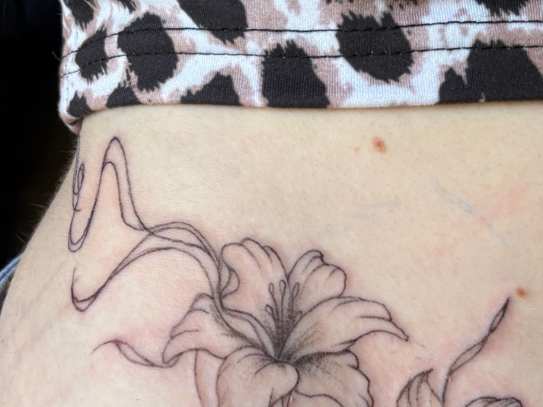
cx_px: 334
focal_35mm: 70
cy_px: 278
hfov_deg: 27.7
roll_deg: -3.4
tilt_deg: -13.6
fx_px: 1098
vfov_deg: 20.9
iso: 64
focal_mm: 5.96
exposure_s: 1/122
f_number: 1.6
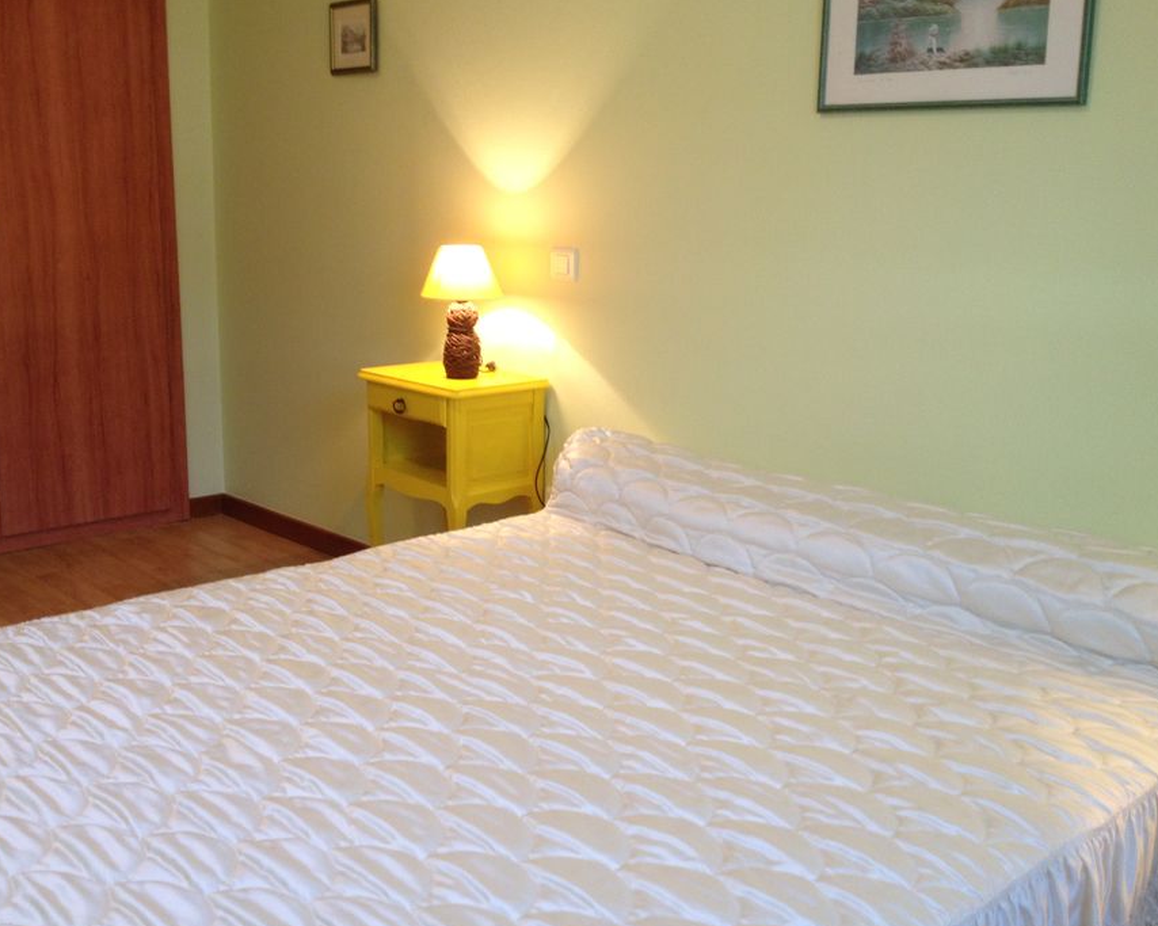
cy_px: 435
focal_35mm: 40
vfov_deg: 37.3
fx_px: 1371
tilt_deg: -12.7
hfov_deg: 45.8
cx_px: 533
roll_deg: +0.8
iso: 80
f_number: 2.4
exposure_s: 1/20
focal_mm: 4.28
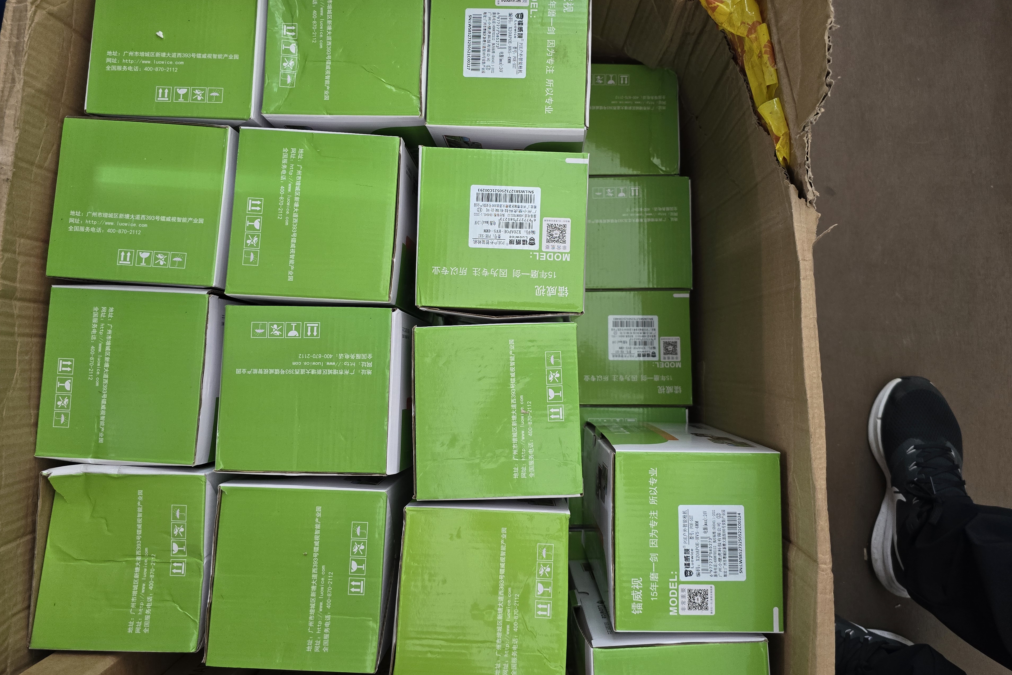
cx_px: 521
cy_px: 321
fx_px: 703
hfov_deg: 71.5
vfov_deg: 51.3
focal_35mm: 25
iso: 320
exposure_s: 1/100
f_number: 1.7
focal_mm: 6.3
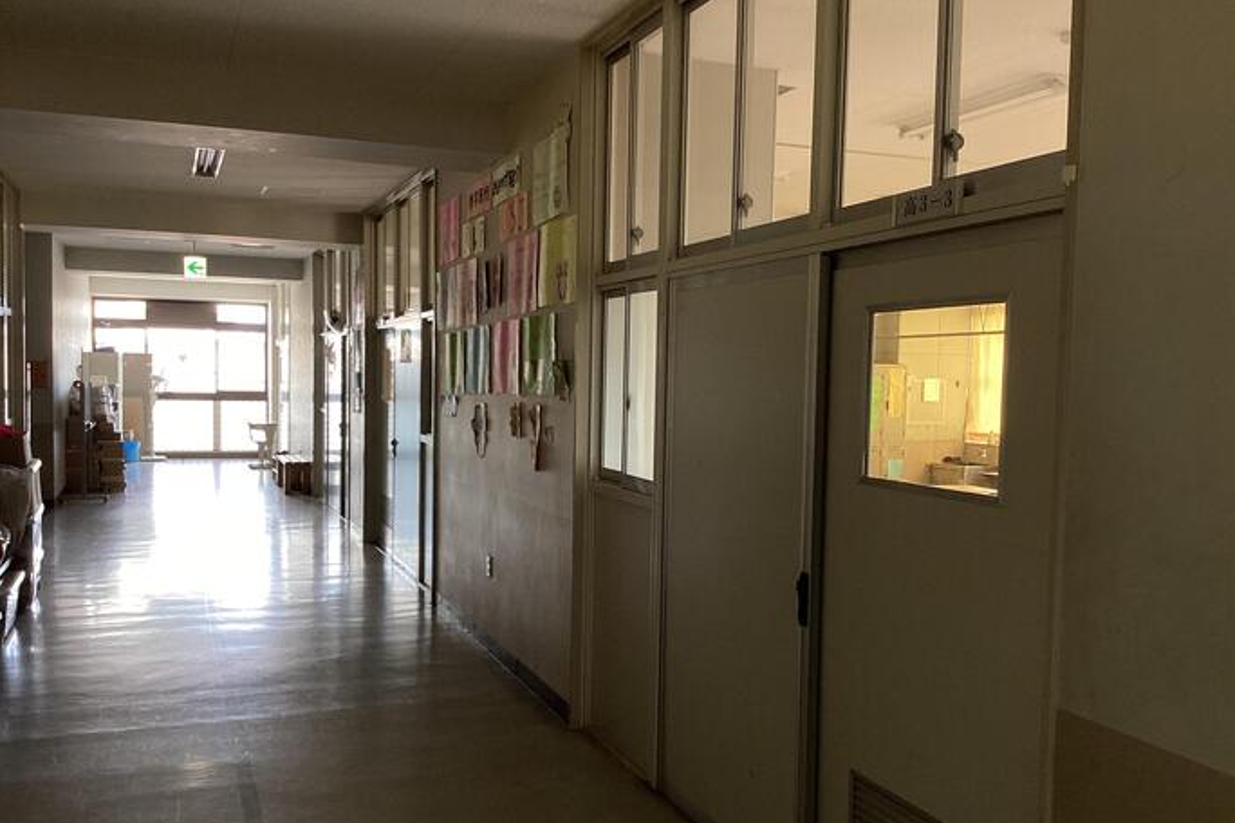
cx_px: 628
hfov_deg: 57.2
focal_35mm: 33
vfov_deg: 39.9
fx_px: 1132
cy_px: 443
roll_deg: +0.3
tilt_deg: -3.6
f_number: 2.4
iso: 50
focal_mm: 3.3
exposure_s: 1/50
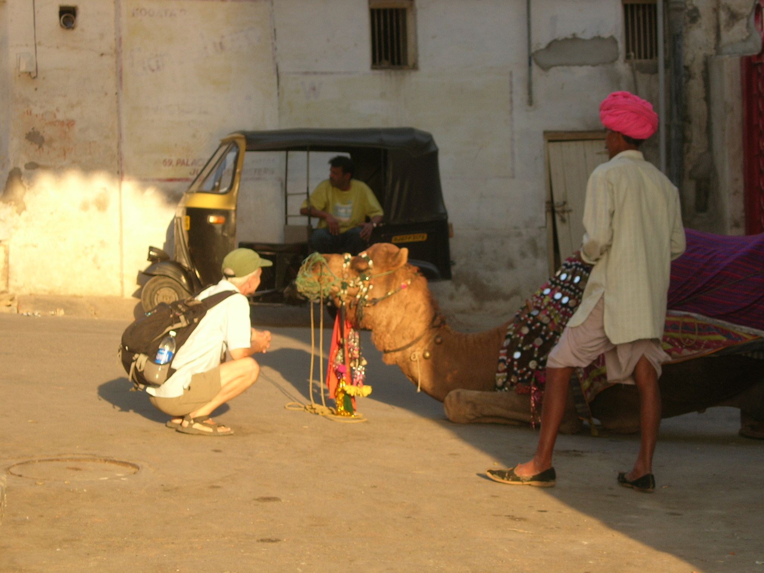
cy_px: 286
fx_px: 2494
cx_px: 382
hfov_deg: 17.4
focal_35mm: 113
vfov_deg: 13.1
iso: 64
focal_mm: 23.4
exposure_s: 1/106
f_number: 4.9
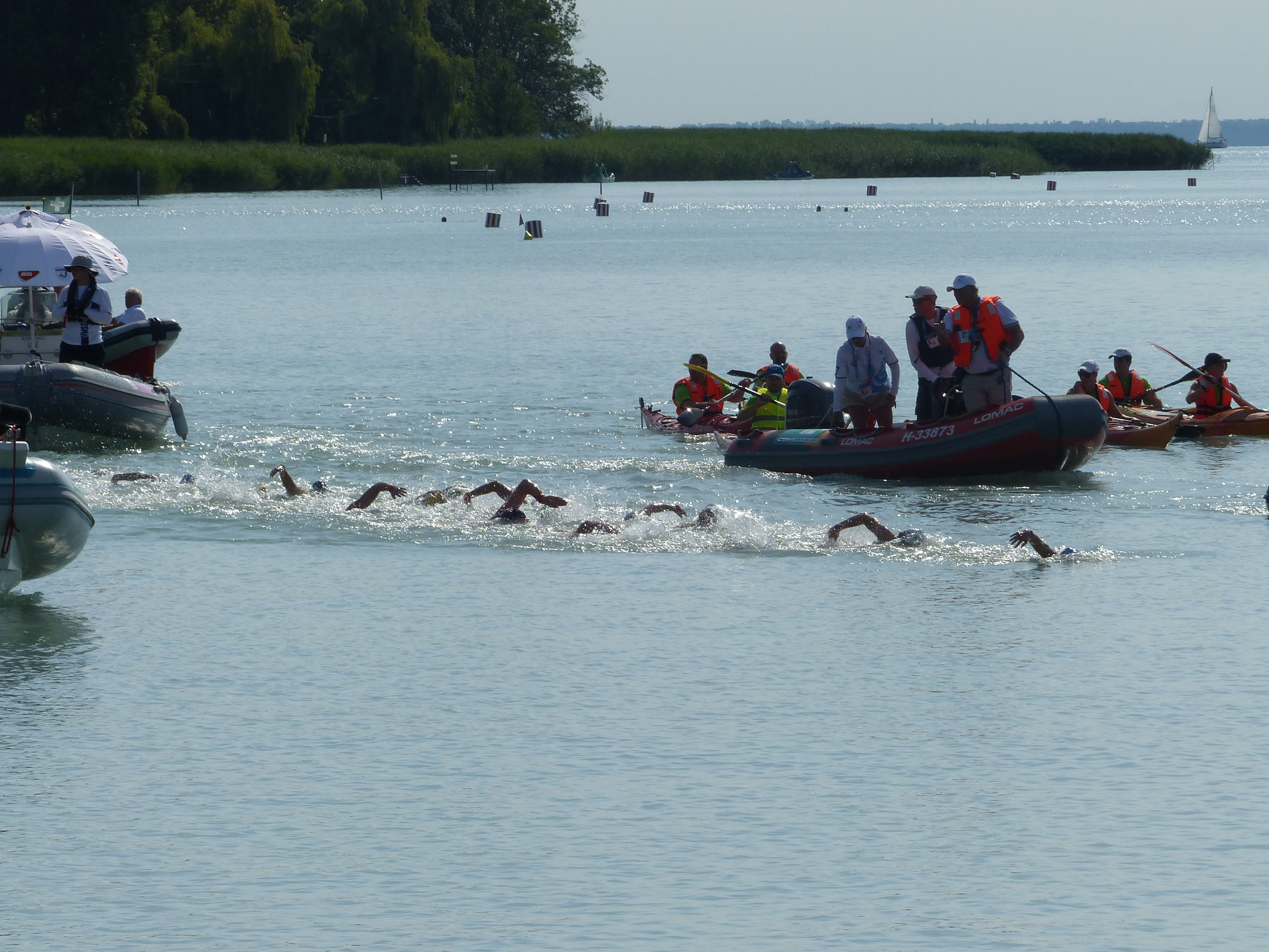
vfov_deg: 5.5
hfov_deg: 7.4
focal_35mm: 269
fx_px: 9861
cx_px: 634
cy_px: 476
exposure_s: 1/1600
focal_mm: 44
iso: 100
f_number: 6.3
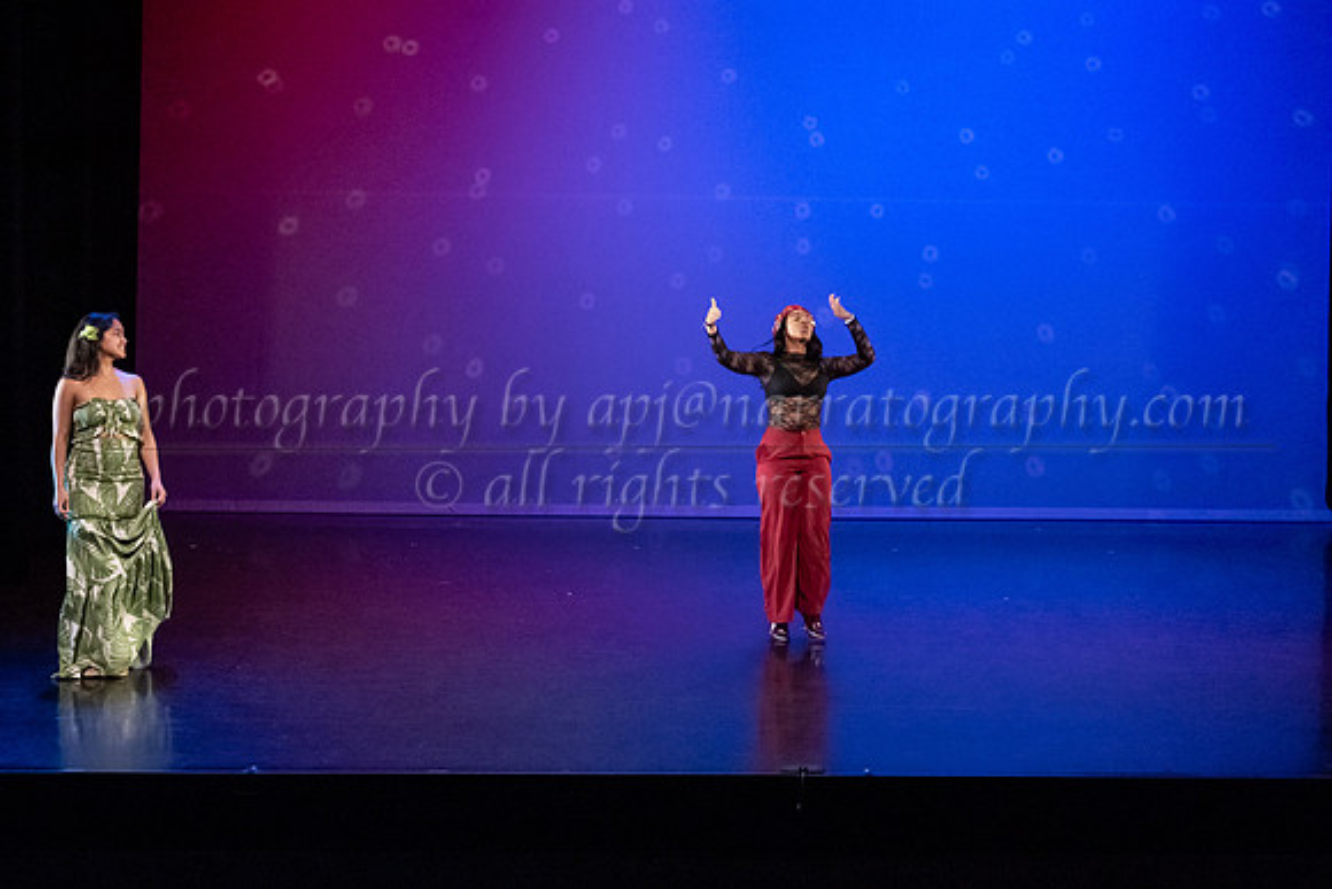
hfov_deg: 32.1
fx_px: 2307
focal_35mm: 62
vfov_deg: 21.8
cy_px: 403
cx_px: 786
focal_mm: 51
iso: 4000
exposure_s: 1/400
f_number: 5.6
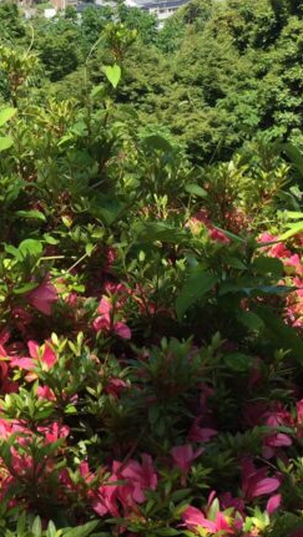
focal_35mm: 75
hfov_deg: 16.0
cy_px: 118
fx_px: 1069
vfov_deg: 27.7
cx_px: 37
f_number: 2.2
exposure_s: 1/1412
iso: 32
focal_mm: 4.15
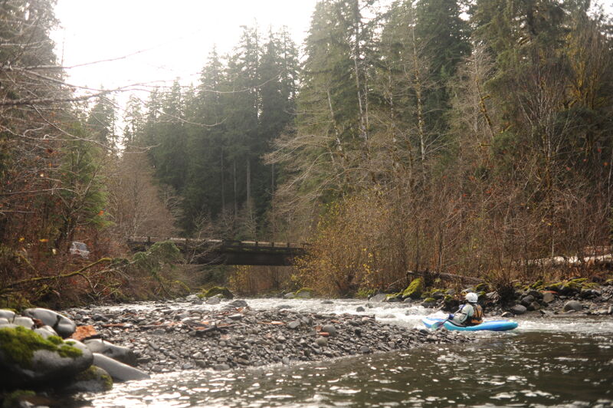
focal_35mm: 35
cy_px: 204
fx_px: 595
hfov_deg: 54.5
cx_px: 306
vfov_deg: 37.8
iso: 200
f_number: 3.5
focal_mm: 35
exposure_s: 1/400
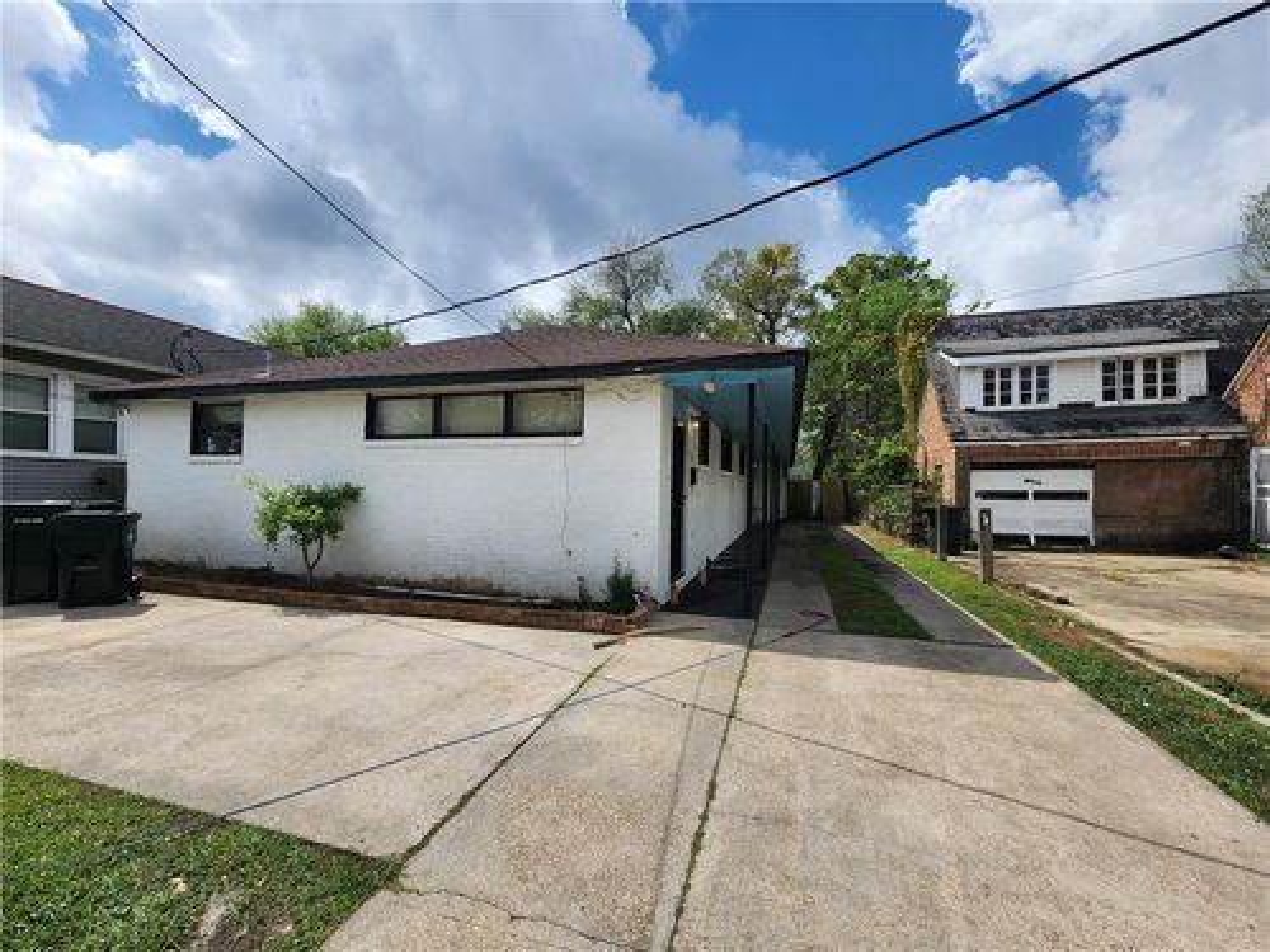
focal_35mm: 13
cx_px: 635
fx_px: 477
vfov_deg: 89.9
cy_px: 476
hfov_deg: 106.2
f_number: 2.2
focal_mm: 2.2
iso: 50
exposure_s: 1/3109
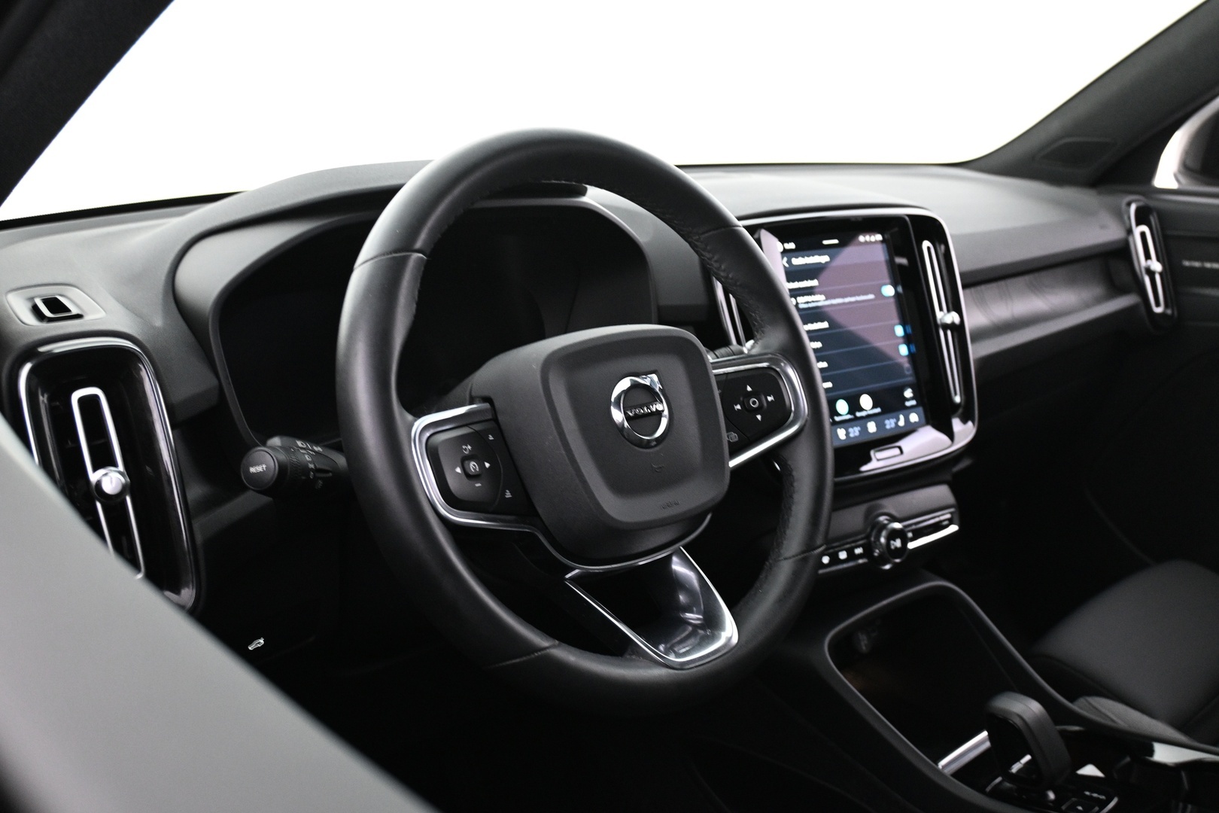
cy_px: 406
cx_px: 610
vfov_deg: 39.1
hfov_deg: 56.1
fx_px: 1143
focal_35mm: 34
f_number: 4
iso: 1600
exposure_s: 1/13
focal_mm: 22.5
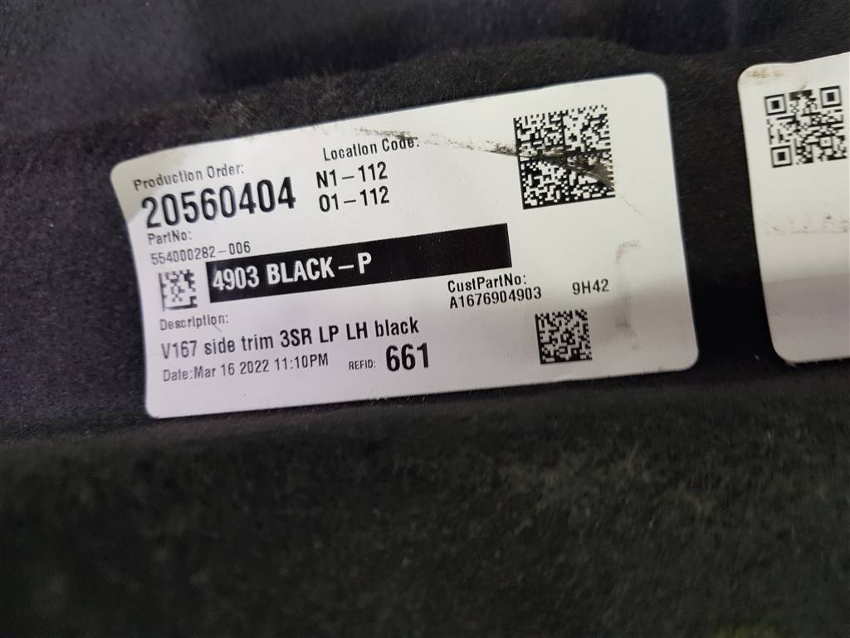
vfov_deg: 53.1
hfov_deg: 67.3
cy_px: 319
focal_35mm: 26
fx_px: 638
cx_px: 425
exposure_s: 1/50
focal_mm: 4.2
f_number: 1.7
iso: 64
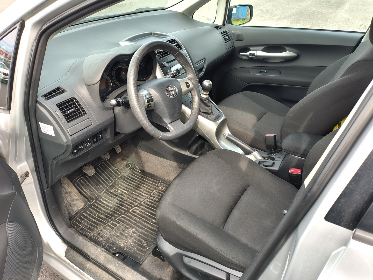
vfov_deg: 54.9
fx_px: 269
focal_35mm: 25
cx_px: 186
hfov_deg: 69.4
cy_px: 140
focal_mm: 4.71
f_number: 1.7
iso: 182
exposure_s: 1/100
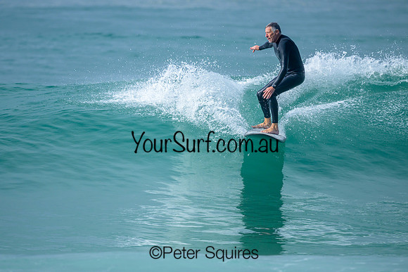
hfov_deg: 2.1
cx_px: 199
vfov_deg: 1.4
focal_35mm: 970
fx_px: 10991
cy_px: 146
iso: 280
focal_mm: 800
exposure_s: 1/2000
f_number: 6.3
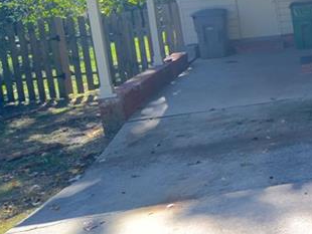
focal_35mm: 57
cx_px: 479
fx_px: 514
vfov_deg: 25.0
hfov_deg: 25.0
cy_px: 28
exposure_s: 1/160
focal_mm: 12
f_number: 6.3
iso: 100
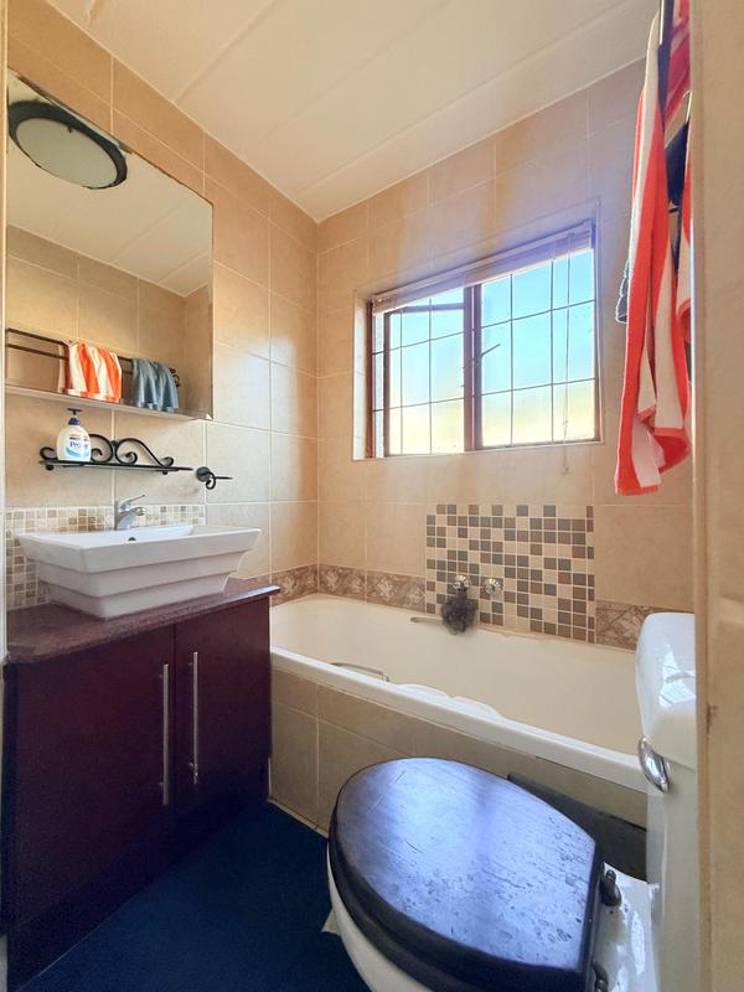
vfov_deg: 102.1
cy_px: 496
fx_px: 401
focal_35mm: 14
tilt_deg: +0.0
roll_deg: +0.3
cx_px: 372
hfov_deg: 85.7
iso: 160
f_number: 2.2
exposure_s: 1/99
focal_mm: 2.22
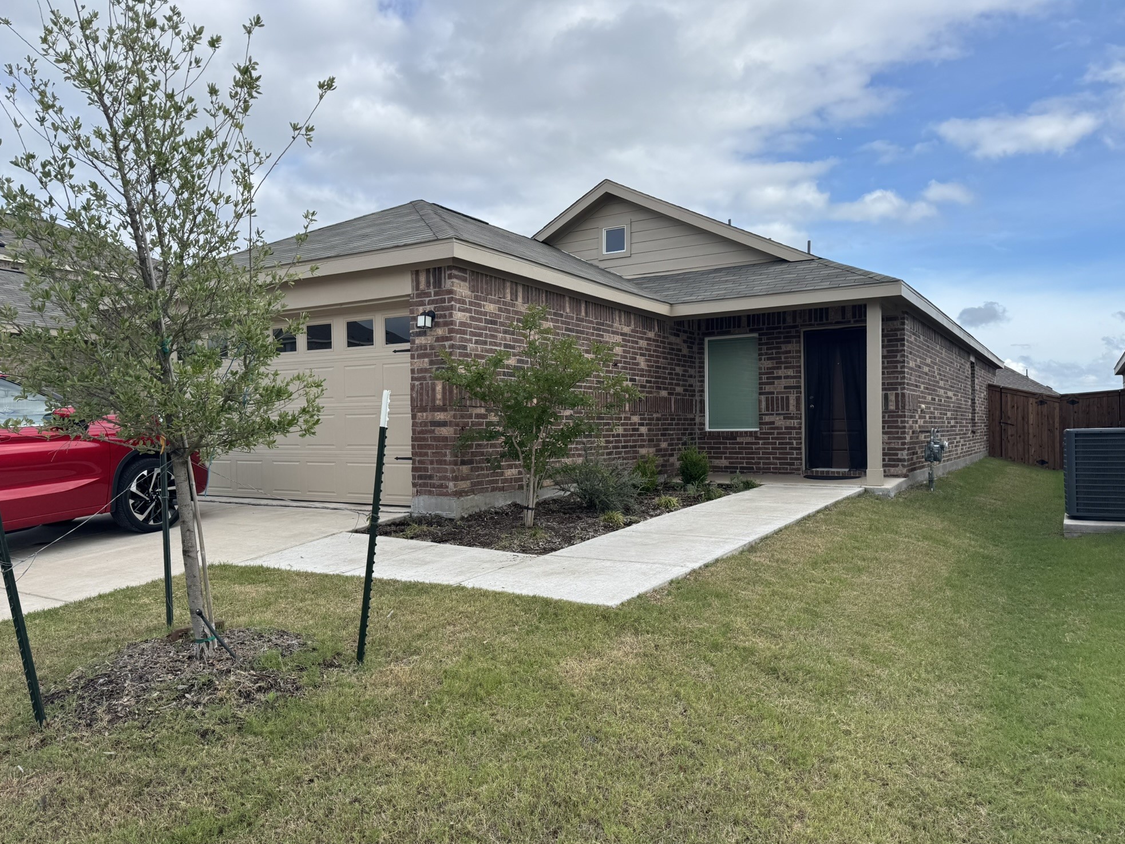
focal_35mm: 25
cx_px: 549
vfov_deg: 54.9
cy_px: 438
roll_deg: +0.7
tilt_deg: +2.4
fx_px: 813
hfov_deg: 69.4
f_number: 1.78
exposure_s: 1/2252
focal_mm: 6.76
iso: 80
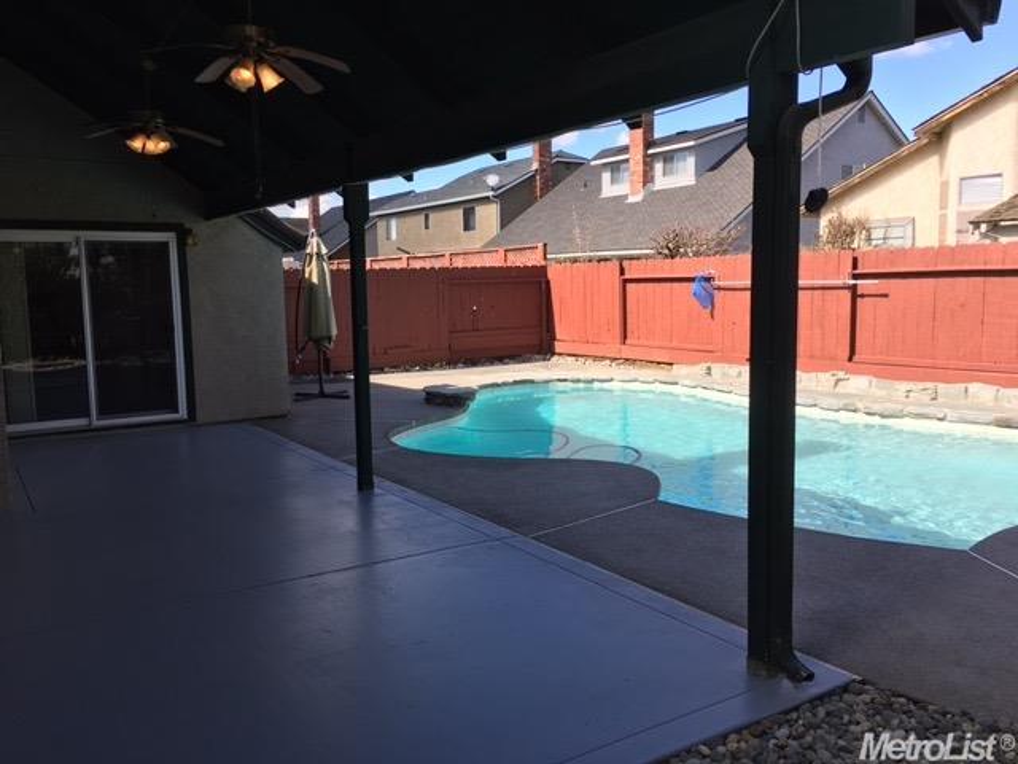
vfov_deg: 48.2
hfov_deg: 61.7
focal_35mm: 29
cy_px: 382
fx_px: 853
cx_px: 509
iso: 25
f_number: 2.2
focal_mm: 4.15
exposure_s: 1/827
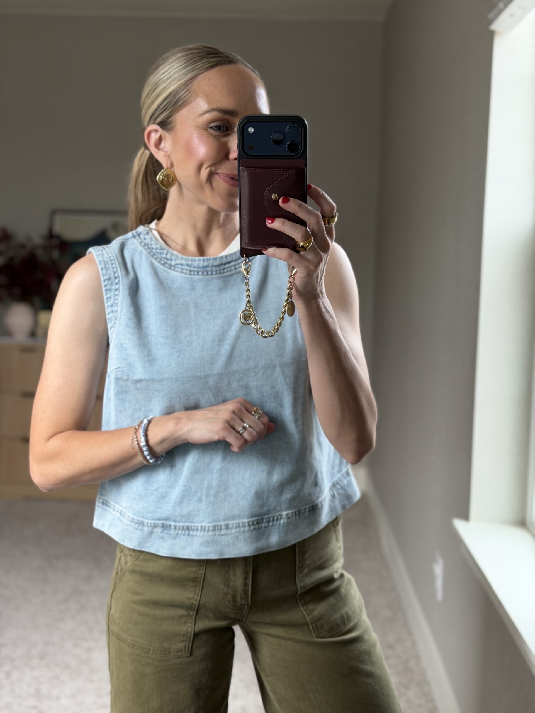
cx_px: 268
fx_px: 989
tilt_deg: -17.2
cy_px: 356
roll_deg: -1.3
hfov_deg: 30.3
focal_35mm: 48
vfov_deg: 39.7
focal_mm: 6.76
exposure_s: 1/104
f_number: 1.78
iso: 100
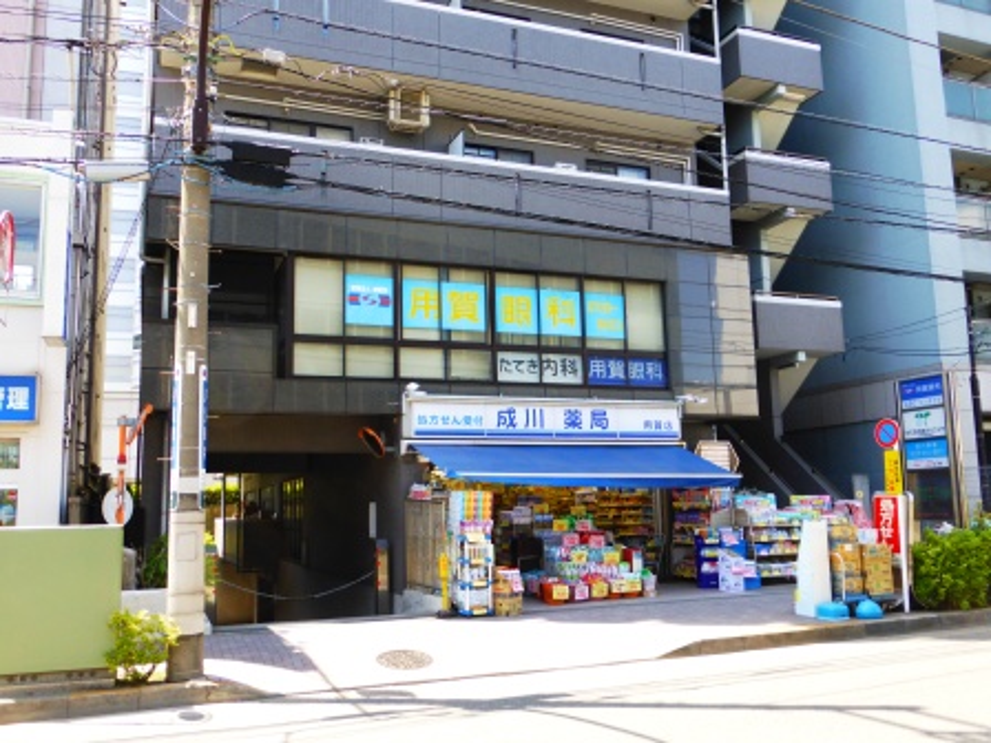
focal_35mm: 30
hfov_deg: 60.0
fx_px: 859
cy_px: 372
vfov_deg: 46.8
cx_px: 496
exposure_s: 1/125
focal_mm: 5.4
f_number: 3.6
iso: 100
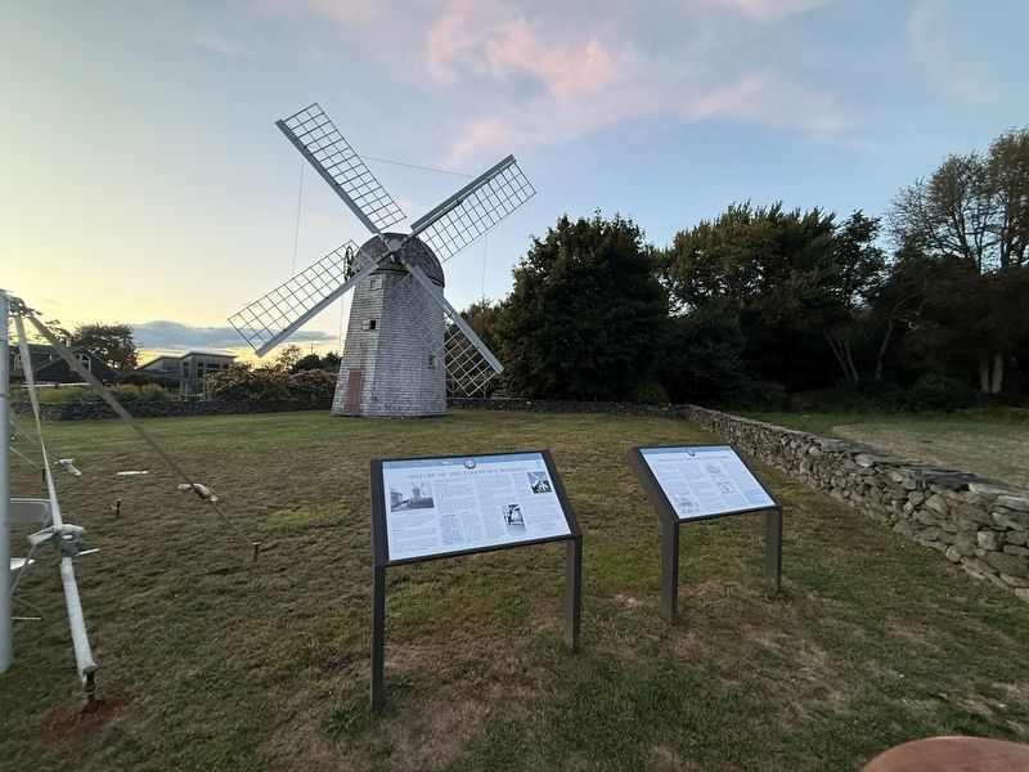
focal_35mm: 14
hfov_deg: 102.1
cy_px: 386
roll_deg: -1.7
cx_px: 514
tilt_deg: +1.9
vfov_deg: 85.7
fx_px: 416
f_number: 2.2
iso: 320
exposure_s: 1/60
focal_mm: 2.22
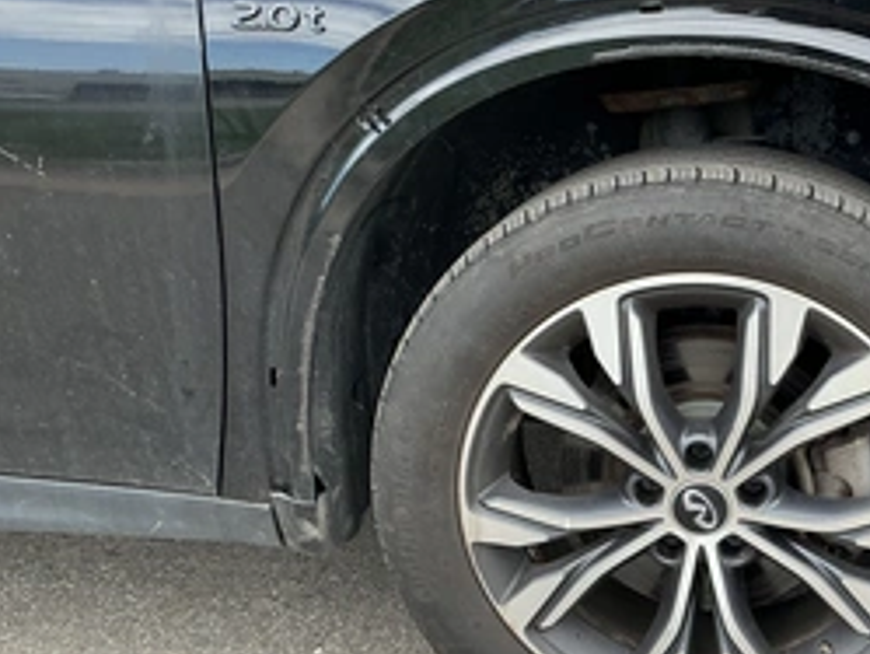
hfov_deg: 40.3
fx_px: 1132
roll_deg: +2.2
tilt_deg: -16.5
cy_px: 385
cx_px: 695
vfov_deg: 32.1
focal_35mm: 45
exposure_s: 1/162
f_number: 1.8
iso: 20
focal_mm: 3
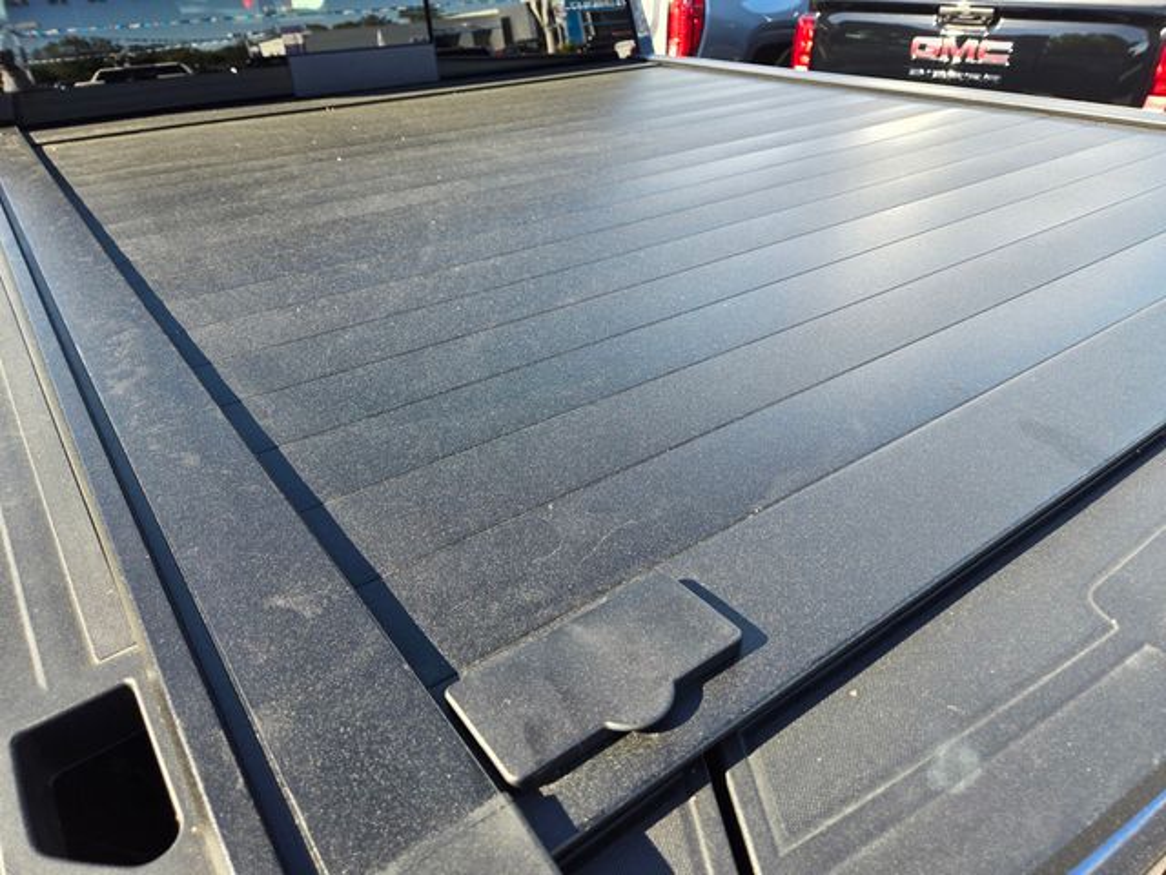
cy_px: 438
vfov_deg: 58.9
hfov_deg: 73.9
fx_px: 775
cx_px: 583
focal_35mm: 23
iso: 25
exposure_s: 1/205
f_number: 1.8
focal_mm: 5.4
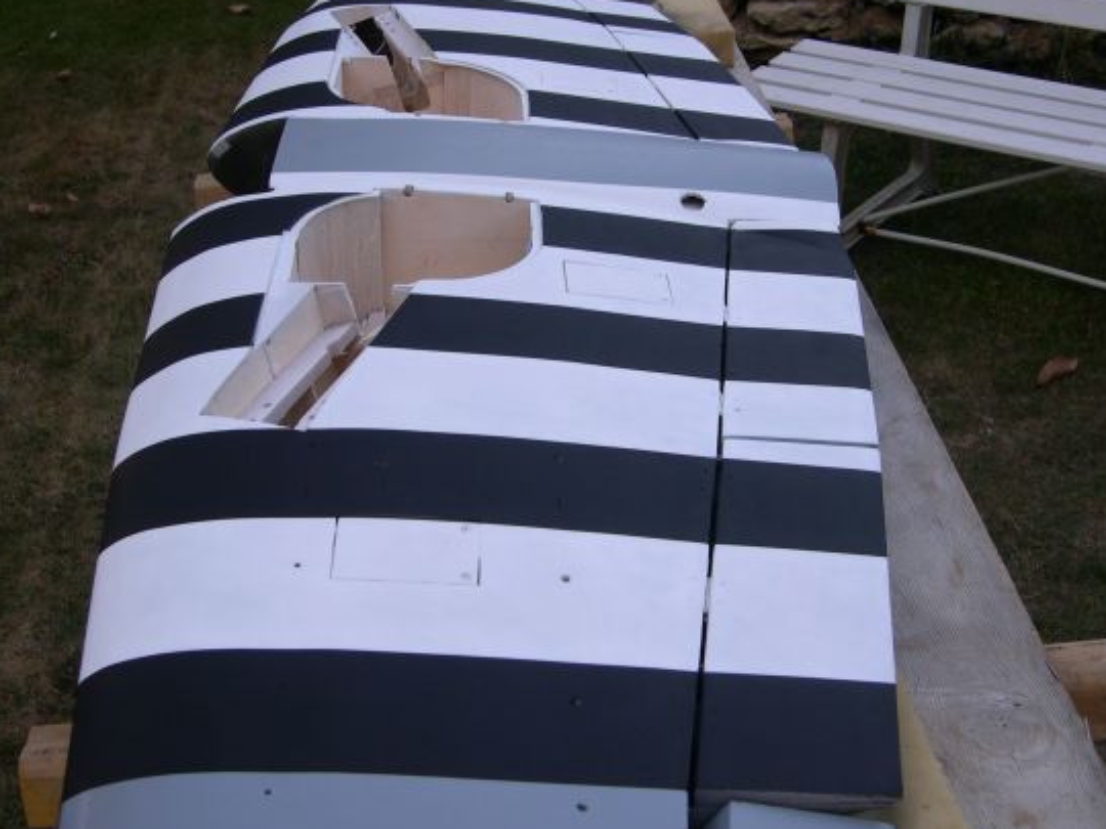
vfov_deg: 32.2
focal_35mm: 45
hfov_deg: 42.1
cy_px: 366
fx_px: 1438
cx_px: 537
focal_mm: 8
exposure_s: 1/203
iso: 100
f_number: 2.8
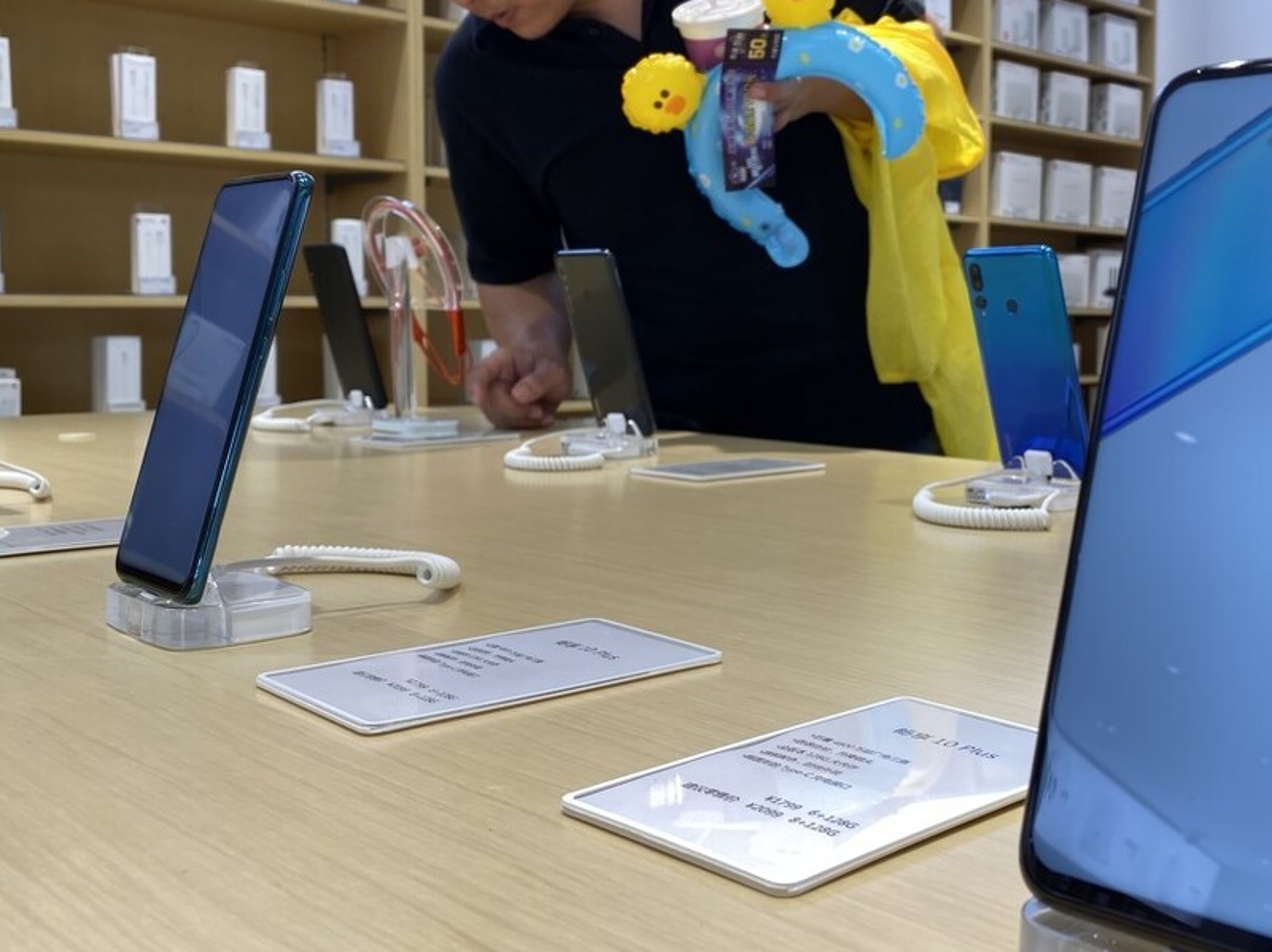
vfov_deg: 36.7
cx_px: 874
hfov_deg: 46.9
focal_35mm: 39
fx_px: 1432
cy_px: 401
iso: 32
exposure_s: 1/100
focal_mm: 4.25
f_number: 1.8
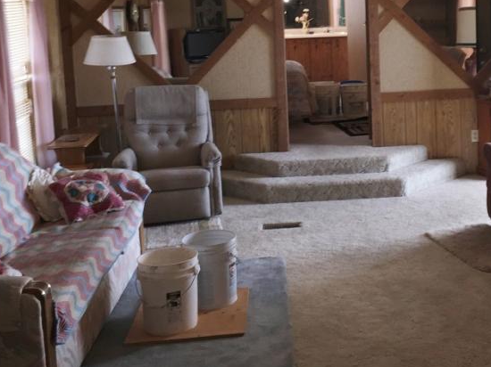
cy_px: 80
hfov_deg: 35.1
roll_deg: +2.0
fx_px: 766
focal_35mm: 54
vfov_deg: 26.6
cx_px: 344
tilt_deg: -5.5
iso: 32
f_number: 2.2
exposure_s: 1/30
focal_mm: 4.15
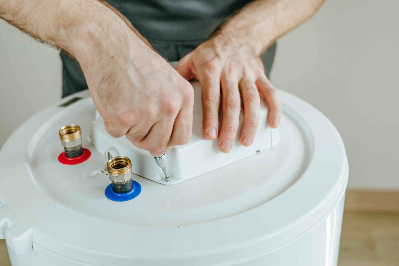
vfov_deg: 27.0
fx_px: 554
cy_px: 133
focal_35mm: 50
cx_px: 200
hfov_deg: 39.6
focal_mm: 50
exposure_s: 1/160
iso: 200
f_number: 4
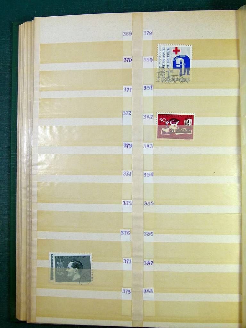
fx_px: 322
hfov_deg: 41.8
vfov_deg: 54.0
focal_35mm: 34
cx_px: 123
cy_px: 164
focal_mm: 6.1
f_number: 4
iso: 100
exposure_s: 1/160
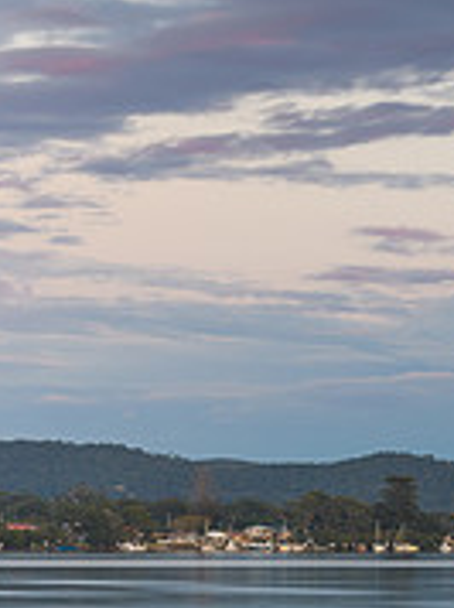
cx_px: 840
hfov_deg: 9.6
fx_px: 2559
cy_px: 459
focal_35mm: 146
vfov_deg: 13.5
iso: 50
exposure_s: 10
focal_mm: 31
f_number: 8
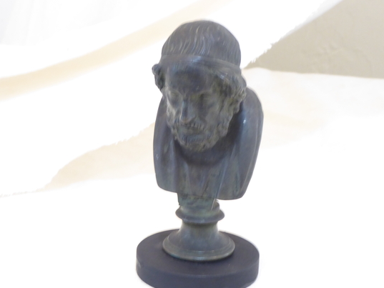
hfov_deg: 20.6
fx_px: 1054
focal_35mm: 95
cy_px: 148
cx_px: 201
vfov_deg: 15.6
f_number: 4.7
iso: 400
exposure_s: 1/4
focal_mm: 14.1
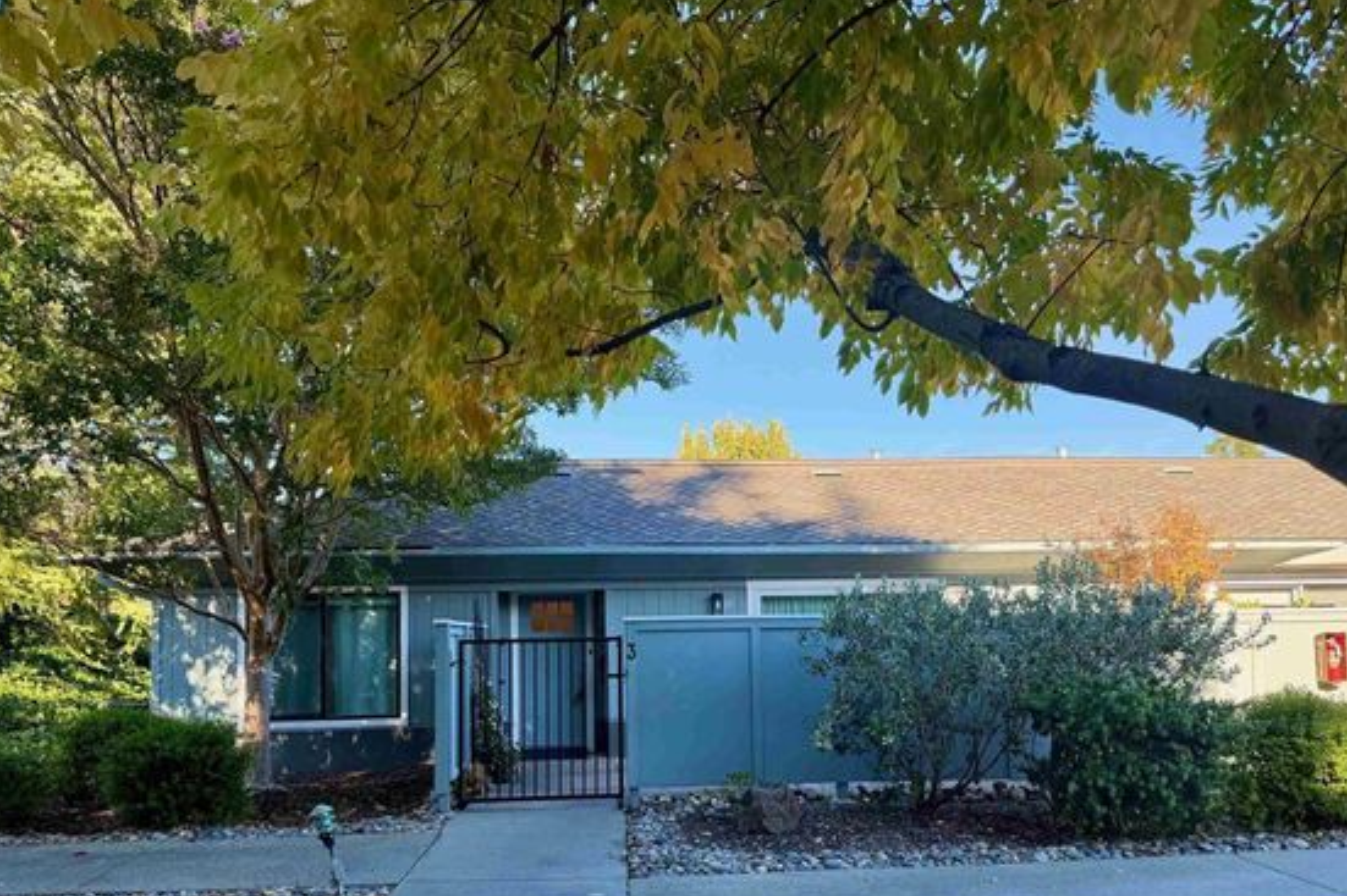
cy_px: 576
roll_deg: +1.2
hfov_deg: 63.7
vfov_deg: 44.5
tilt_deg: +2.7
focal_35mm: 29
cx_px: 685
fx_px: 1085
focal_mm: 6.76
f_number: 1.78
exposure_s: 1/563
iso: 100
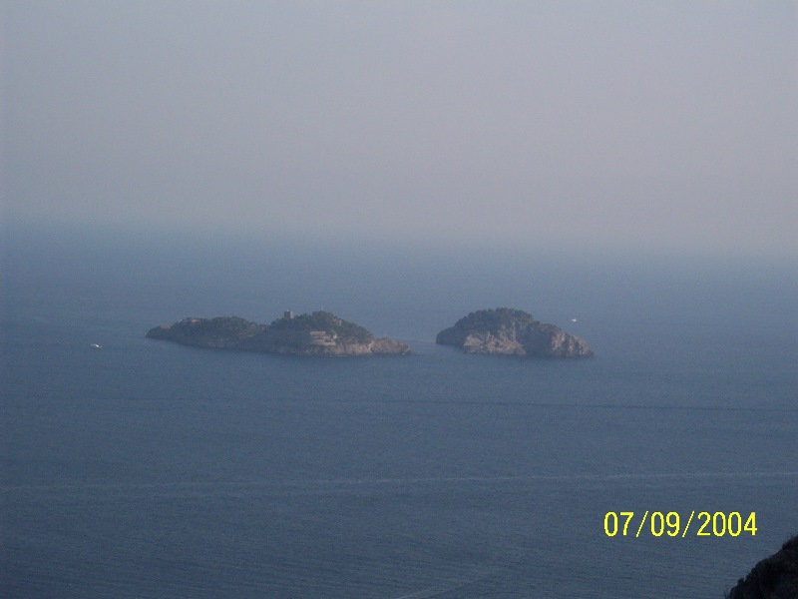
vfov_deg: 13.0
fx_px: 2628
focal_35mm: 114
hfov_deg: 17.3
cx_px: 399
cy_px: 300
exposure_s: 1/350
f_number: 8
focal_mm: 24
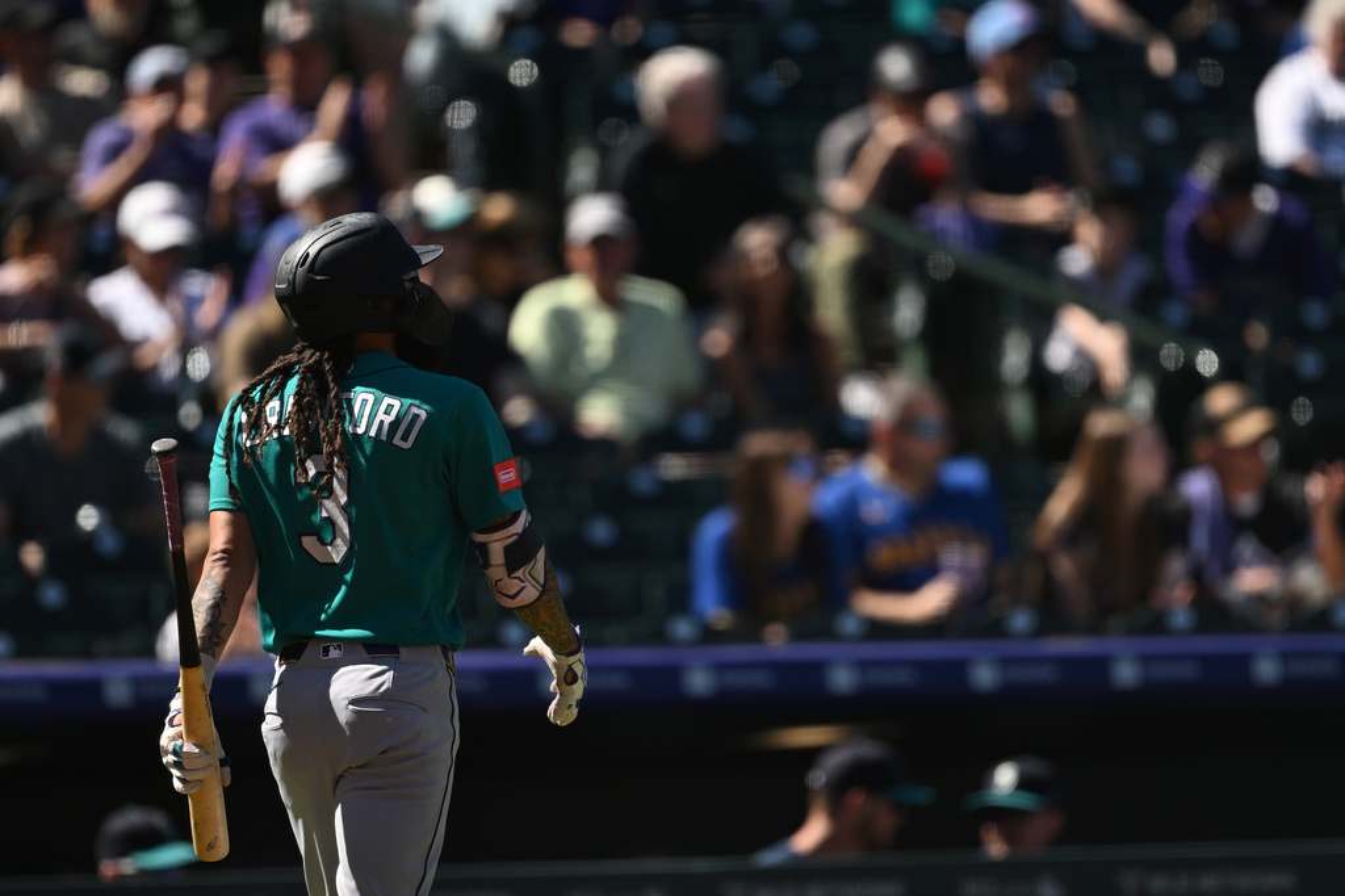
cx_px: 672
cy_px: 448
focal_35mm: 600
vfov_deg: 2.3
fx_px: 22408
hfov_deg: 3.4
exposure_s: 1/4000
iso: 250
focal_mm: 400
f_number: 2.8
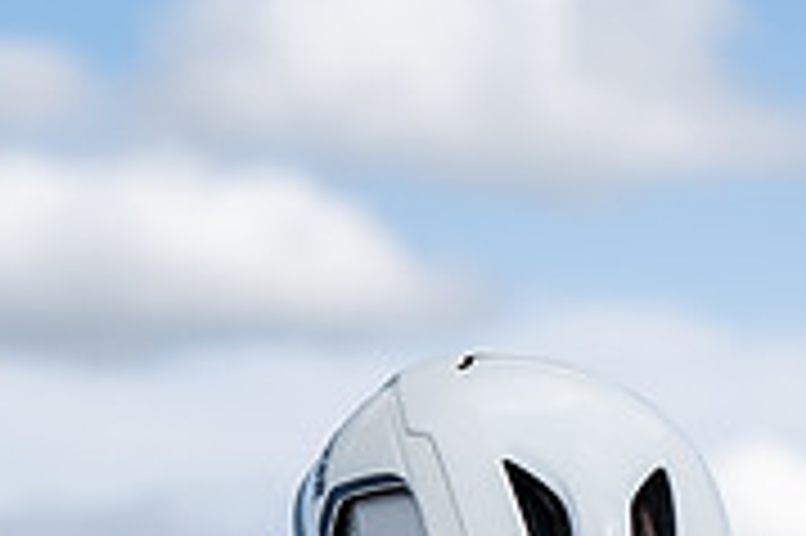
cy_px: 748
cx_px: 504
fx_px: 3937
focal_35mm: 176
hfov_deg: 11.7
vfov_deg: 7.7
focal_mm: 70
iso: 100
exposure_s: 1/800
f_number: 4
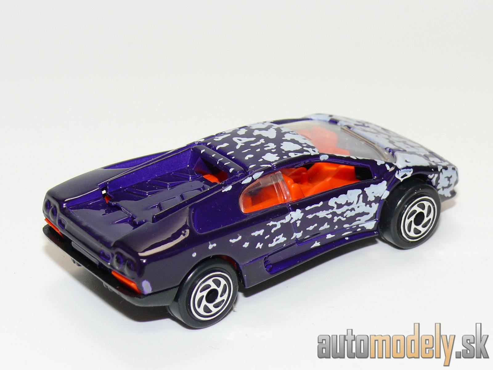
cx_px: 246
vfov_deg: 13.5
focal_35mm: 110
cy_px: 185
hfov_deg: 17.9
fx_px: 1567
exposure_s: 1/30
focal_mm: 14
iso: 100
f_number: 4
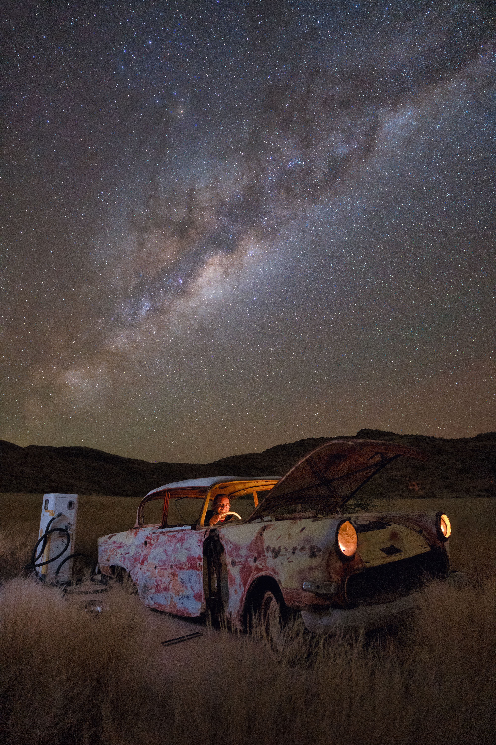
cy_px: 372
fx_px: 372
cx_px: 248
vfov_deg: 90.0
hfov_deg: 67.4
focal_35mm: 18
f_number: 2
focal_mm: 12
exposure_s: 15
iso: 3200
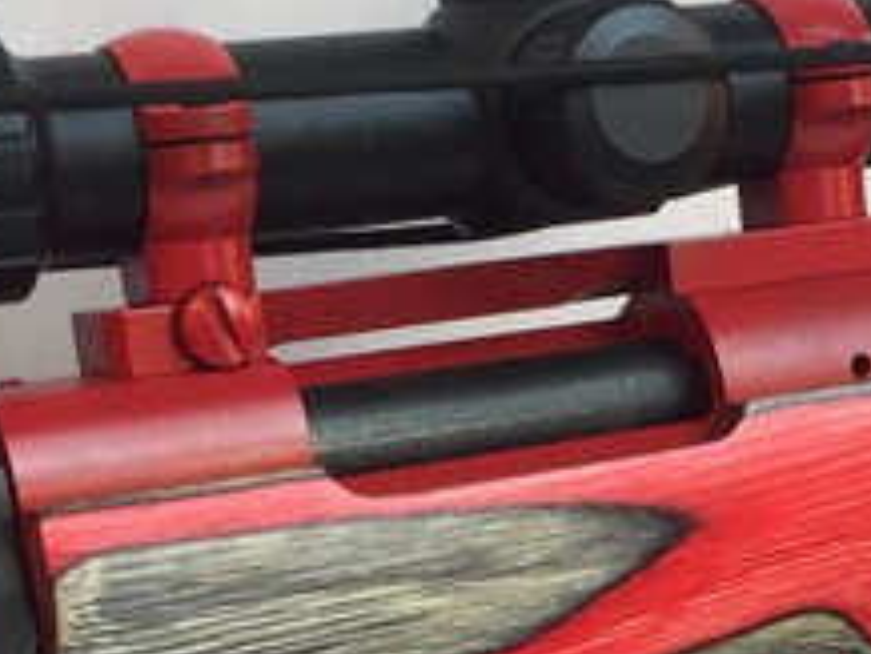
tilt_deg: -22.7
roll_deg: -10.4
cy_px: 714
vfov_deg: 13.6
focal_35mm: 107
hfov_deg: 18.2
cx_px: 710
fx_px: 2694
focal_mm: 4.15
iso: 64
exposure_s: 1/30
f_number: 2.2
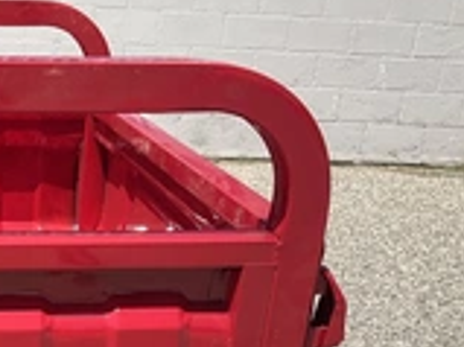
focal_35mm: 73
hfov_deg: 25.2
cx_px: -20
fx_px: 978
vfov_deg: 19.0
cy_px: 417
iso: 25
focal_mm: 3
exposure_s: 1/1279
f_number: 1.8
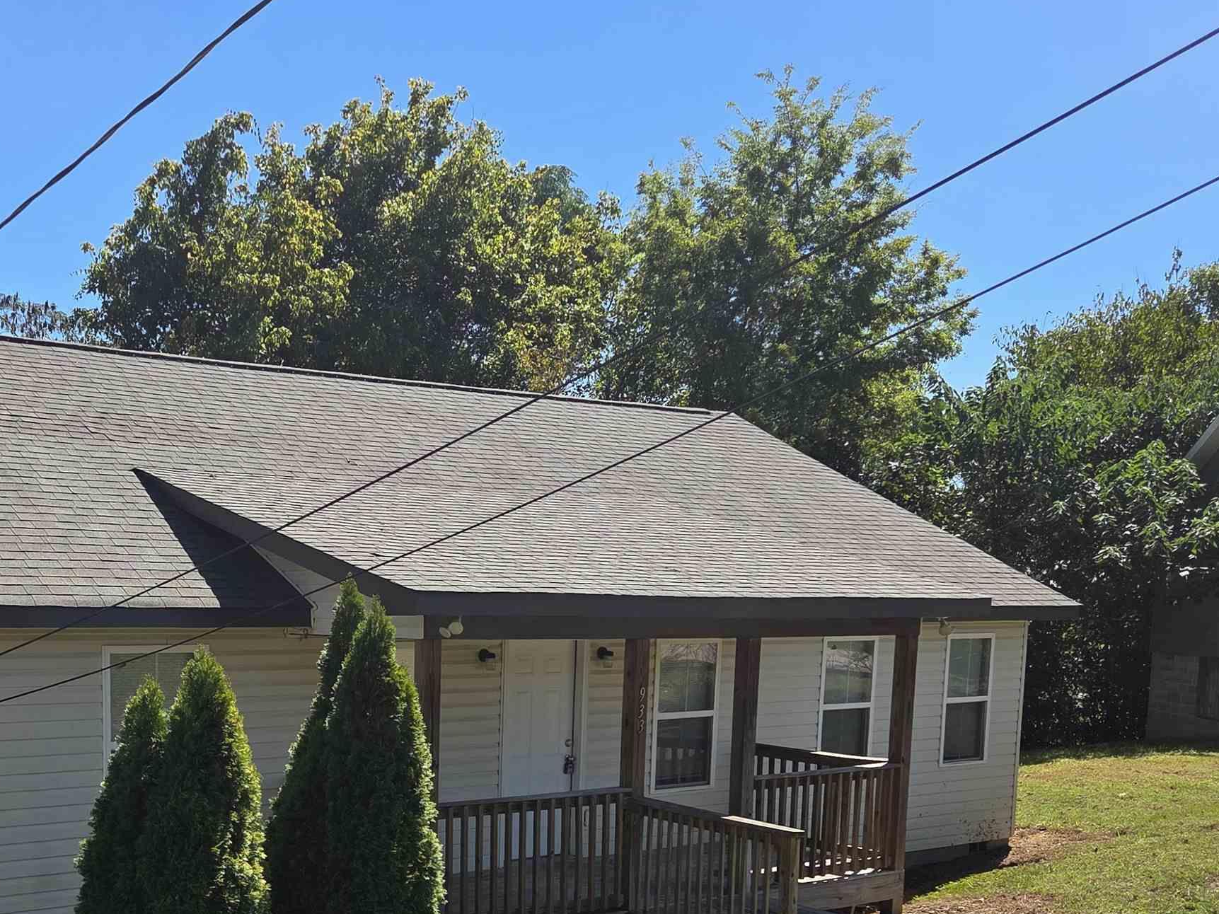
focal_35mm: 41
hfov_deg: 44.4
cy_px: 775
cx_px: 317
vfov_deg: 33.7
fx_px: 1444
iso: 80
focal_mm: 5.4
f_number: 1.8
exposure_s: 1/3531
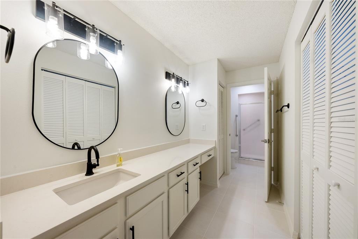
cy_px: 120
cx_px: 179
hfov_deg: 112.6
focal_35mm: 12
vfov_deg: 90.0
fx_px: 119
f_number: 9
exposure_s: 1/30
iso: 1000
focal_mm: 12
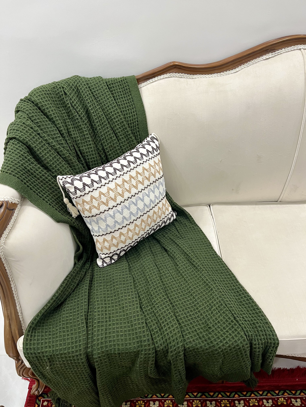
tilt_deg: -40.6
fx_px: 306
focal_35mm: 26
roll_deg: +3.9
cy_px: 204
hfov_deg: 53.1
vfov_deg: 67.3
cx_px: 153
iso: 80
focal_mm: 5.1
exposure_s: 1/50
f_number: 1.6
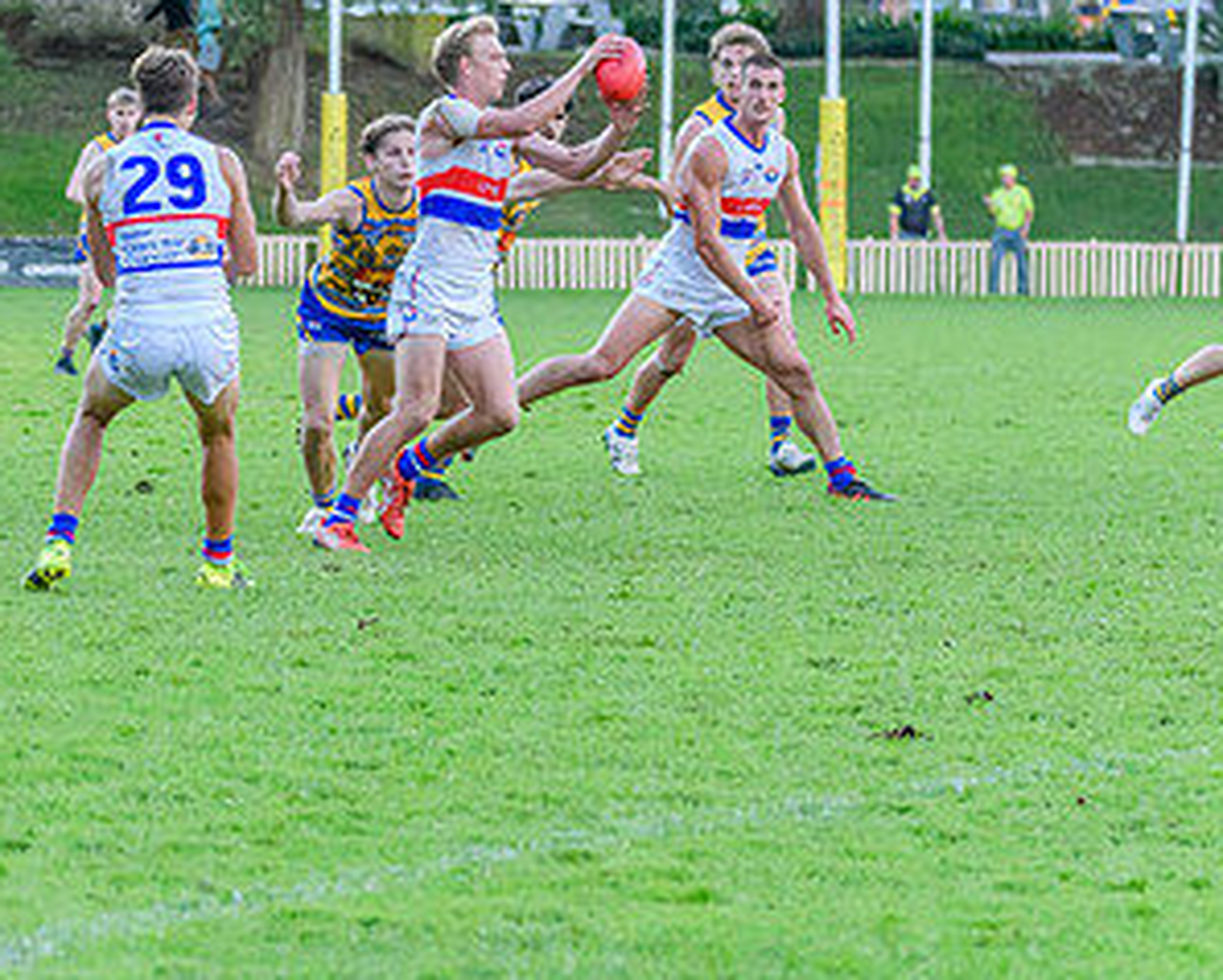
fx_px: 10142
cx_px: 500
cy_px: 240
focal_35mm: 280
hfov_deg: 6.9
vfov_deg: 5.5
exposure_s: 1/1600
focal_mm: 150
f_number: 5
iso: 8000
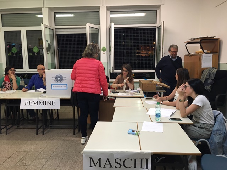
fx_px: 190
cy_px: 85
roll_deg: +1.0
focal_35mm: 29
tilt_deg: -7.8
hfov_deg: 61.7
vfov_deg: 48.2
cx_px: 114
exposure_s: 1/33
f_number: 2.2
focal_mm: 4.15
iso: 125
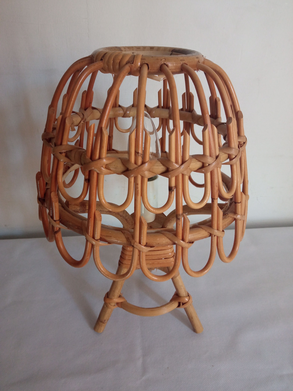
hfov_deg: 51.4
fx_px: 305
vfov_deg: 65.3
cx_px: 146
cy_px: 196
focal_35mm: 27
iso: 862
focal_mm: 3.79
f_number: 2.2
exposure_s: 1/25
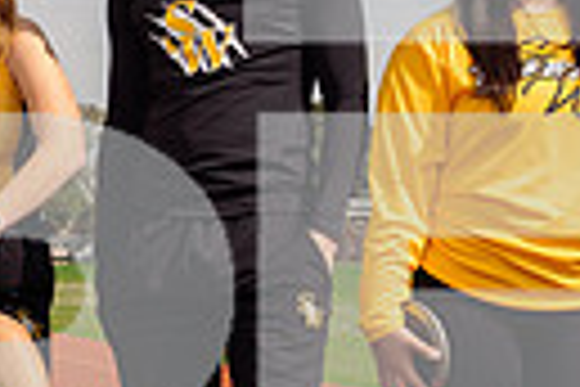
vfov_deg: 11.3
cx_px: -369
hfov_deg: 15.2
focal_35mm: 121
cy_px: 353
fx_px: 1949
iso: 80
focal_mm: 27
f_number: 7.1
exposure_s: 1/250
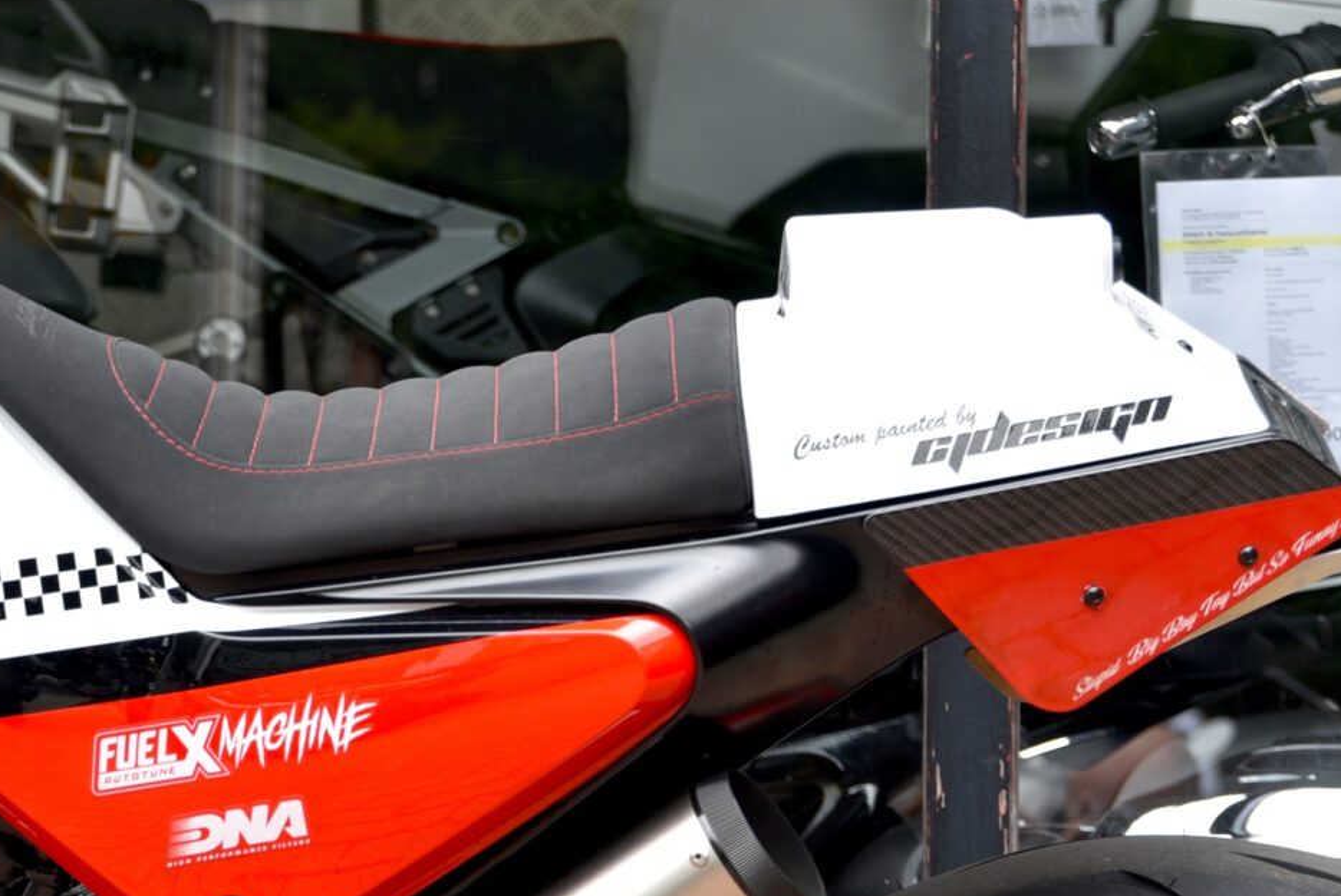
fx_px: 5106
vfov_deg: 9.9
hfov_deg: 14.7
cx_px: -69
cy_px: 987
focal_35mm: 137
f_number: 4
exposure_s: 1/60
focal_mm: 50
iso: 100
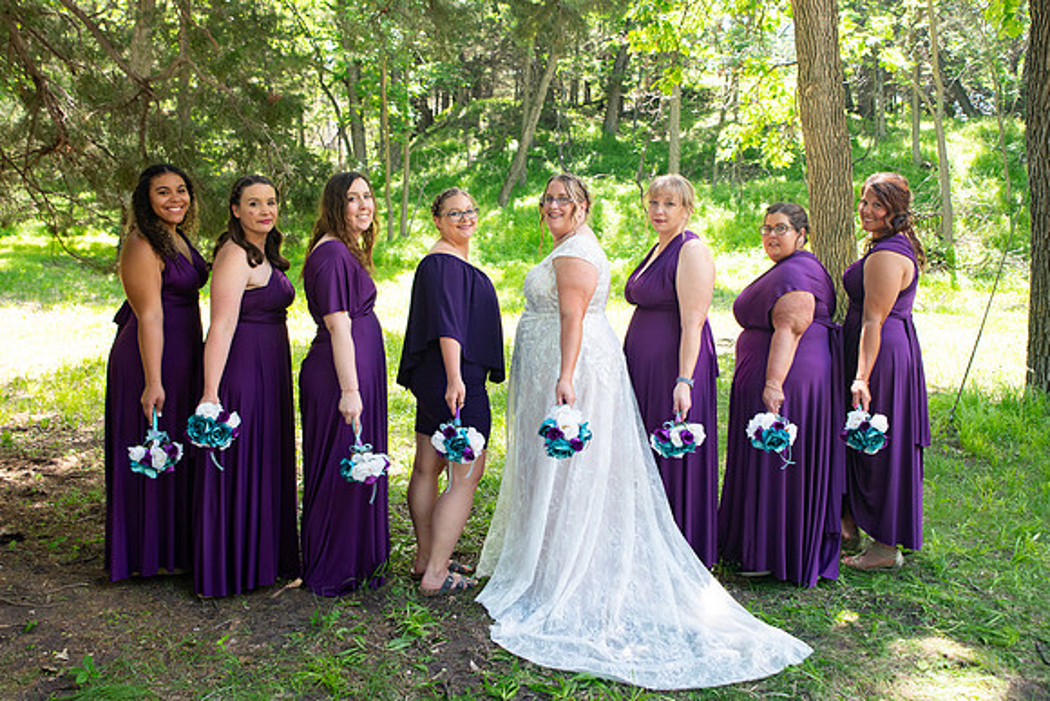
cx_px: 552
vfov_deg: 42.4
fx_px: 900
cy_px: 295
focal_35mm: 31
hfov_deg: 60.5
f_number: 5
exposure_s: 1/125
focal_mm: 26
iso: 250
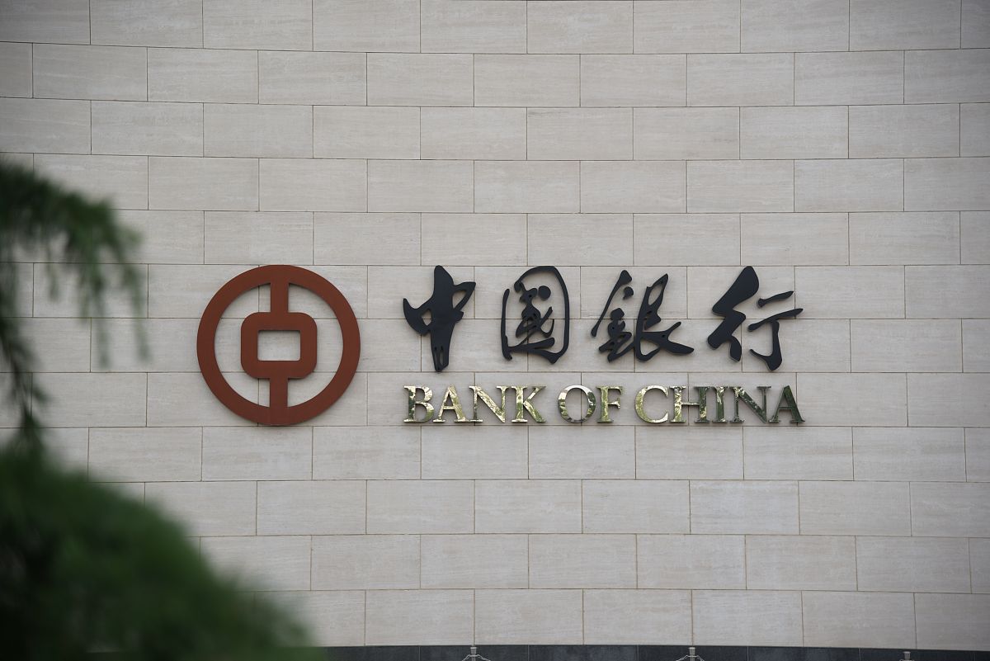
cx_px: 495
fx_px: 2366
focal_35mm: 86
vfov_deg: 15.9
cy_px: 330
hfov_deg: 23.6
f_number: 4
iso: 125
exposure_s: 1/250
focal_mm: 86
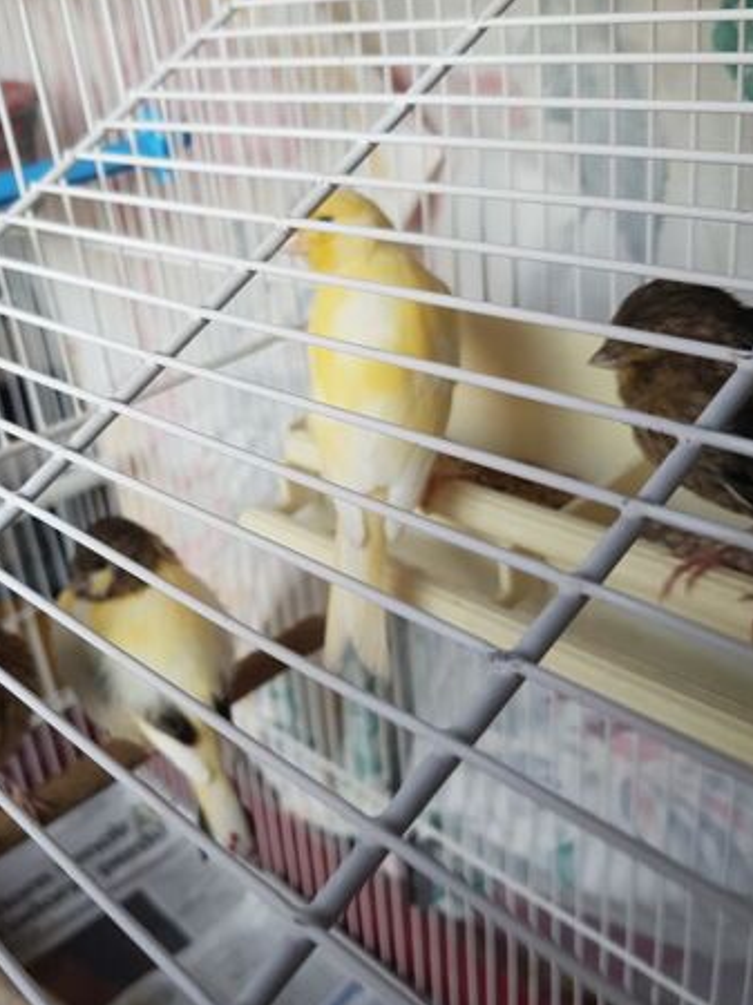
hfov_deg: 38.1
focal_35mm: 37
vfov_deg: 50.1
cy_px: 547
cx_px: 237
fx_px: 1074
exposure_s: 1/100
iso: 80
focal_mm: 4.32
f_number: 1.7
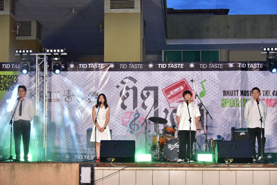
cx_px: 138
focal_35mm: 78
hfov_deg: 26.0
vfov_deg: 17.5
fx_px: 600
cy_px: 92
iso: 1250
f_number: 5.6
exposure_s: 1/200
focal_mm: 78
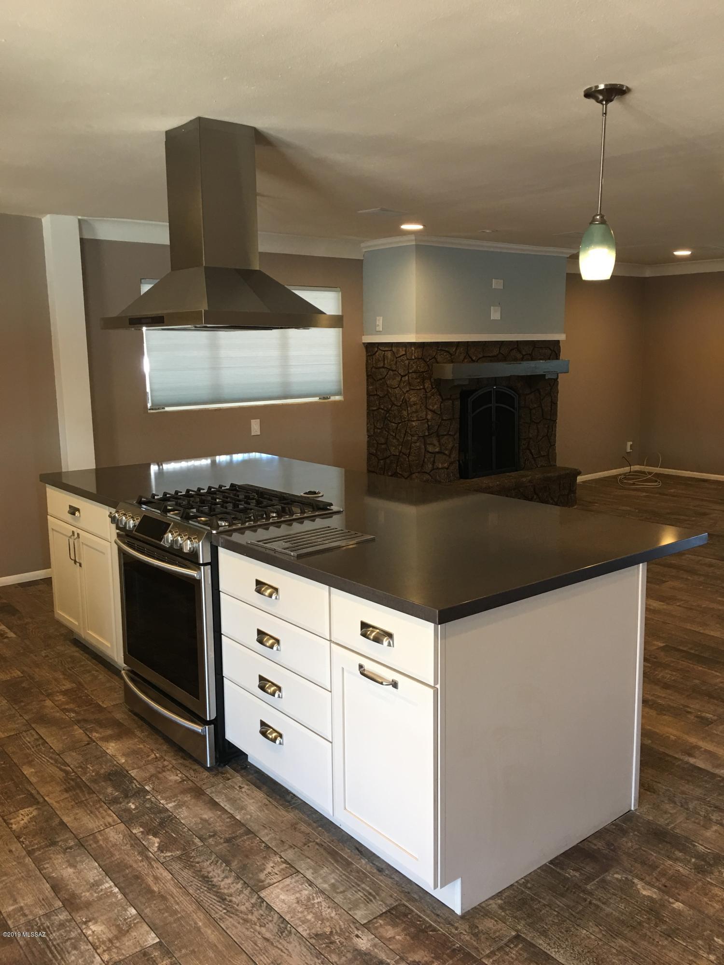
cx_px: 362
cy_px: 482
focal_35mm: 29
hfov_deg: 48.2
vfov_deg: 61.7
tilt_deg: -7.9
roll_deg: -0.3
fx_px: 809
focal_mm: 4.15
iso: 32
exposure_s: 1/15
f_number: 2.2
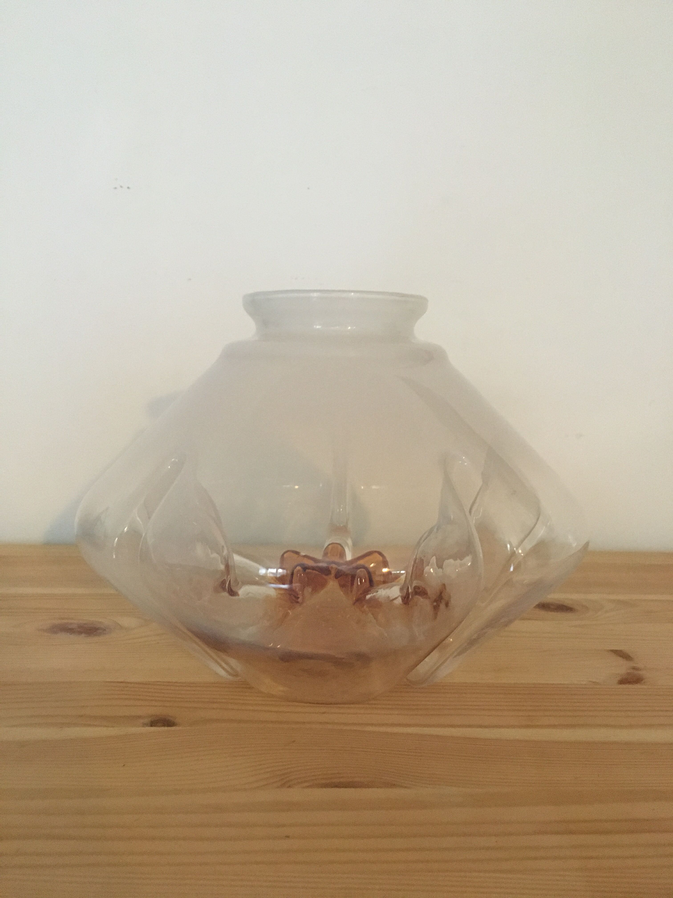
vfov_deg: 61.7
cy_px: 449
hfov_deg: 48.2
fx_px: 752
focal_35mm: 29
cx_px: 336
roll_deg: -1.7
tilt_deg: -4.4
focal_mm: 4.15
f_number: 2.2
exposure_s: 1/17
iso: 250
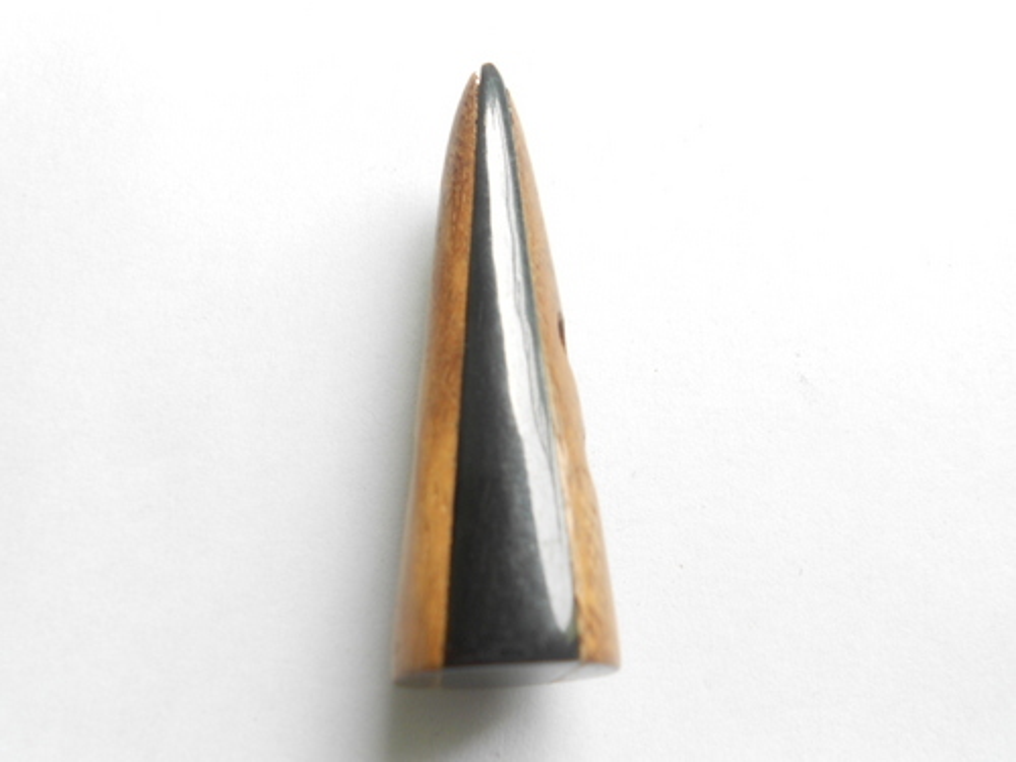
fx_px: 851
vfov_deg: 48.2
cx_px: 508
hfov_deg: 61.7
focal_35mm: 29
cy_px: 381
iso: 80
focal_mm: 5.1
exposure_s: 1/40
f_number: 3.4
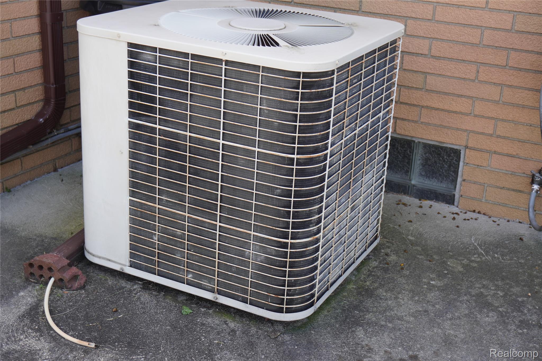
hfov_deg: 38.9
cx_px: 271
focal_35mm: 51
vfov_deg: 26.5
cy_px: 180
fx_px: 768
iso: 160
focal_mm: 34
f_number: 5
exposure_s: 1/160
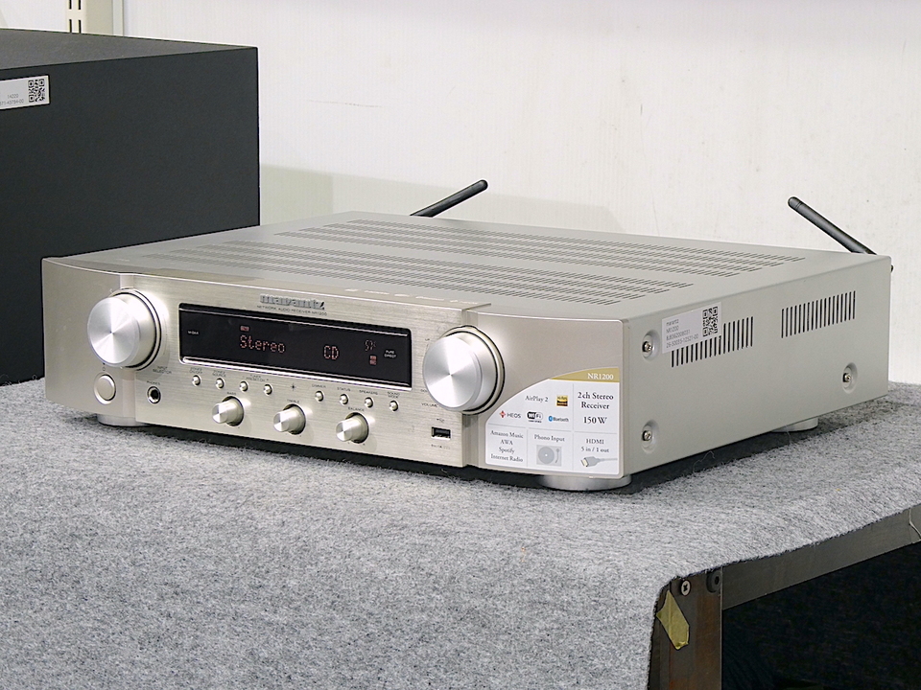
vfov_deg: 12.9
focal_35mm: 115
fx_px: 3060
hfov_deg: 17.1
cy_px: 345
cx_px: 460
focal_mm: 20.6
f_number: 5.6
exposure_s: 1/4
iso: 200
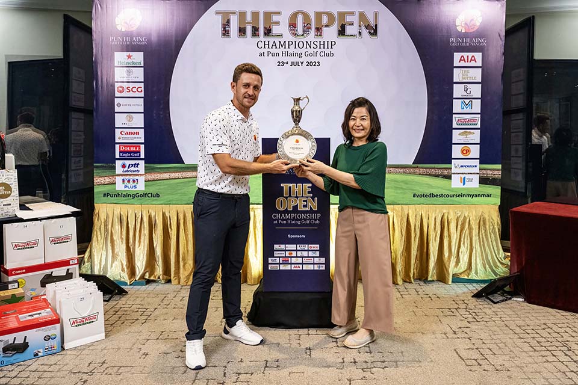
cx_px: 289
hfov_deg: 67.4
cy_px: 192
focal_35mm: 27
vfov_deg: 47.9
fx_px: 433
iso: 3200
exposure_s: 1/200
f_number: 6.3
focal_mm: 27
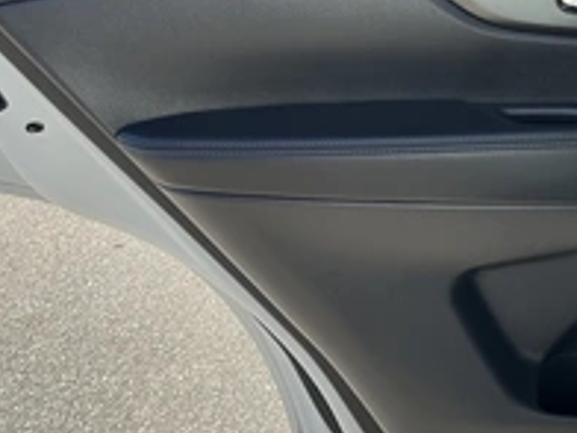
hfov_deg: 33.3
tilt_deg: -20.1
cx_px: 409
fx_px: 950
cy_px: 141
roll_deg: +6.7
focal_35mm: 57
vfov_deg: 25.5
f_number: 1.8
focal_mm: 3
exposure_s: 1/529
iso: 25
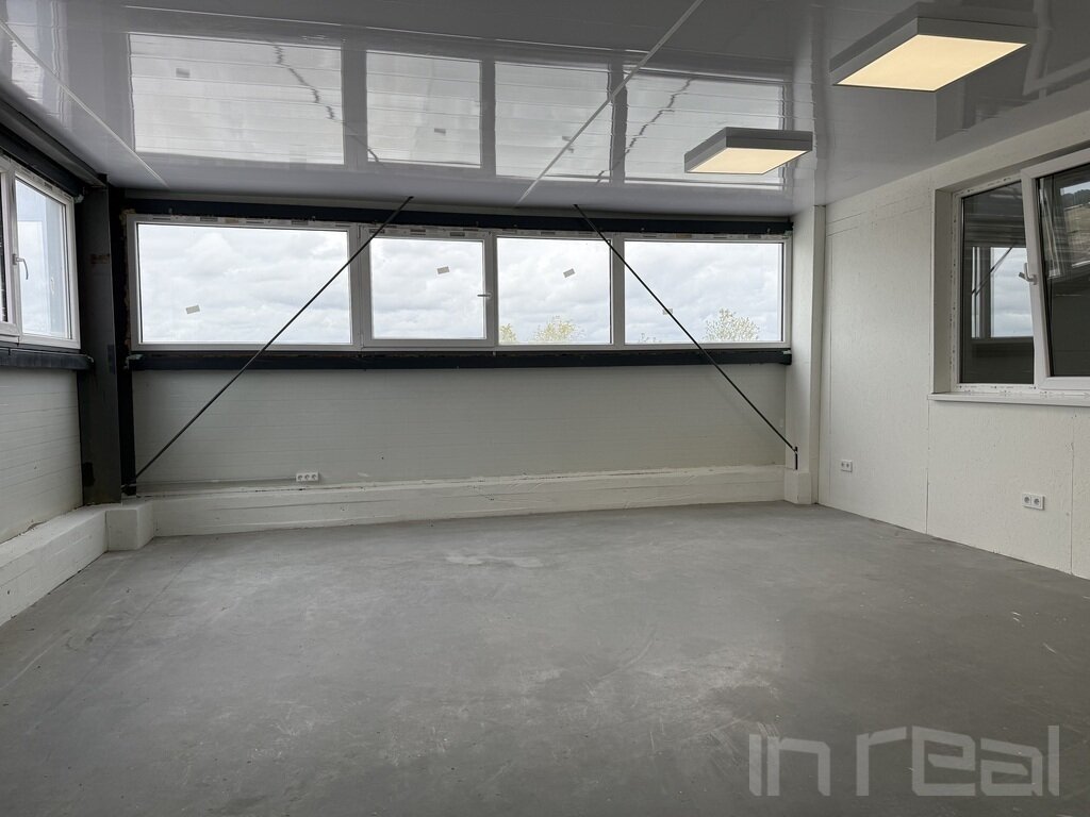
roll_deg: +0.9
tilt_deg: -2.4
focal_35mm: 24
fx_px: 756
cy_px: 408
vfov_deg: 56.8
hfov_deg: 71.6
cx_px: 545
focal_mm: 6.76
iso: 100
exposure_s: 1/1271
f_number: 1.78
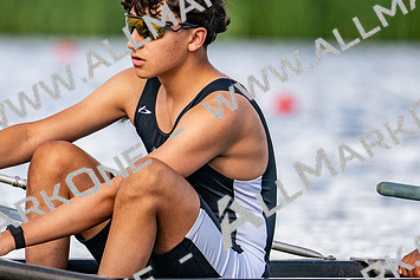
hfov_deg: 2.1
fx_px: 11426
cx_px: 116
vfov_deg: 1.4
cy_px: 139
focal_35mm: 979
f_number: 4.5
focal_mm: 400
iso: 500
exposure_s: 1/2500
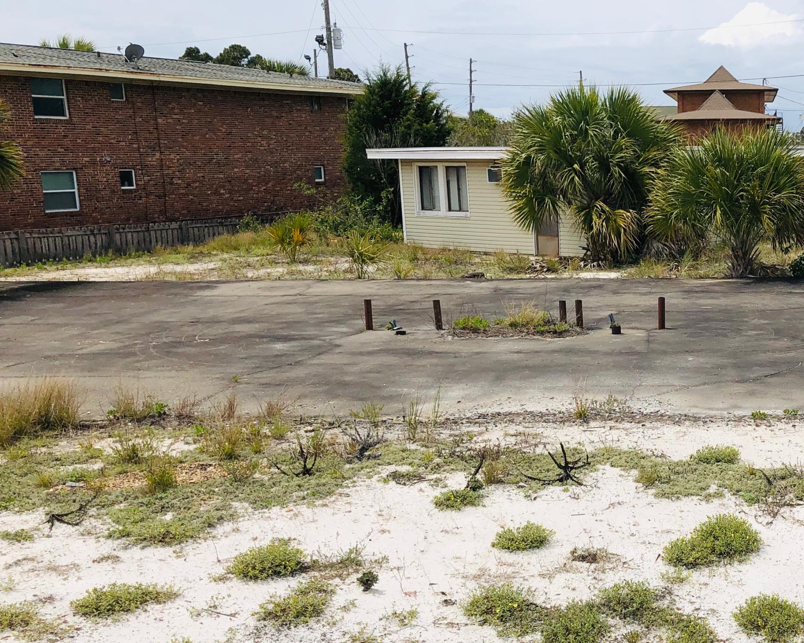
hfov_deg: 36.6
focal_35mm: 48
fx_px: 1142
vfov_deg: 31.3
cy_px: 408
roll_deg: +0.7
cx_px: 706
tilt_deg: -13.6
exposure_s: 1/4000
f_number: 1.8
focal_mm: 3.99
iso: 20
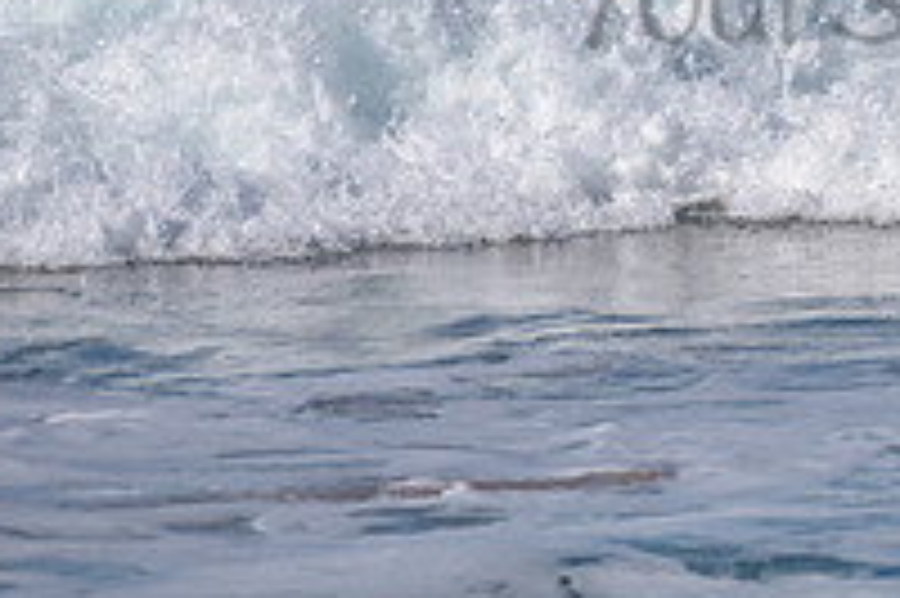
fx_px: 36269
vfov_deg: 0.9
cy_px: -61
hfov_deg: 1.4
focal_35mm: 1452
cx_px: 1030
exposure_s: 1/2000
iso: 110
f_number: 5.6
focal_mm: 500
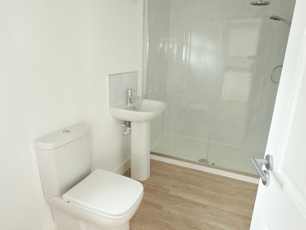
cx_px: 153
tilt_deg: -16.3
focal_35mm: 23
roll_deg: -1.2
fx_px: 203
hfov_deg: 73.9
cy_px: 115
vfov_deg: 58.9
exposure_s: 1/40
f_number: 2.2
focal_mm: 2.22
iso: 64
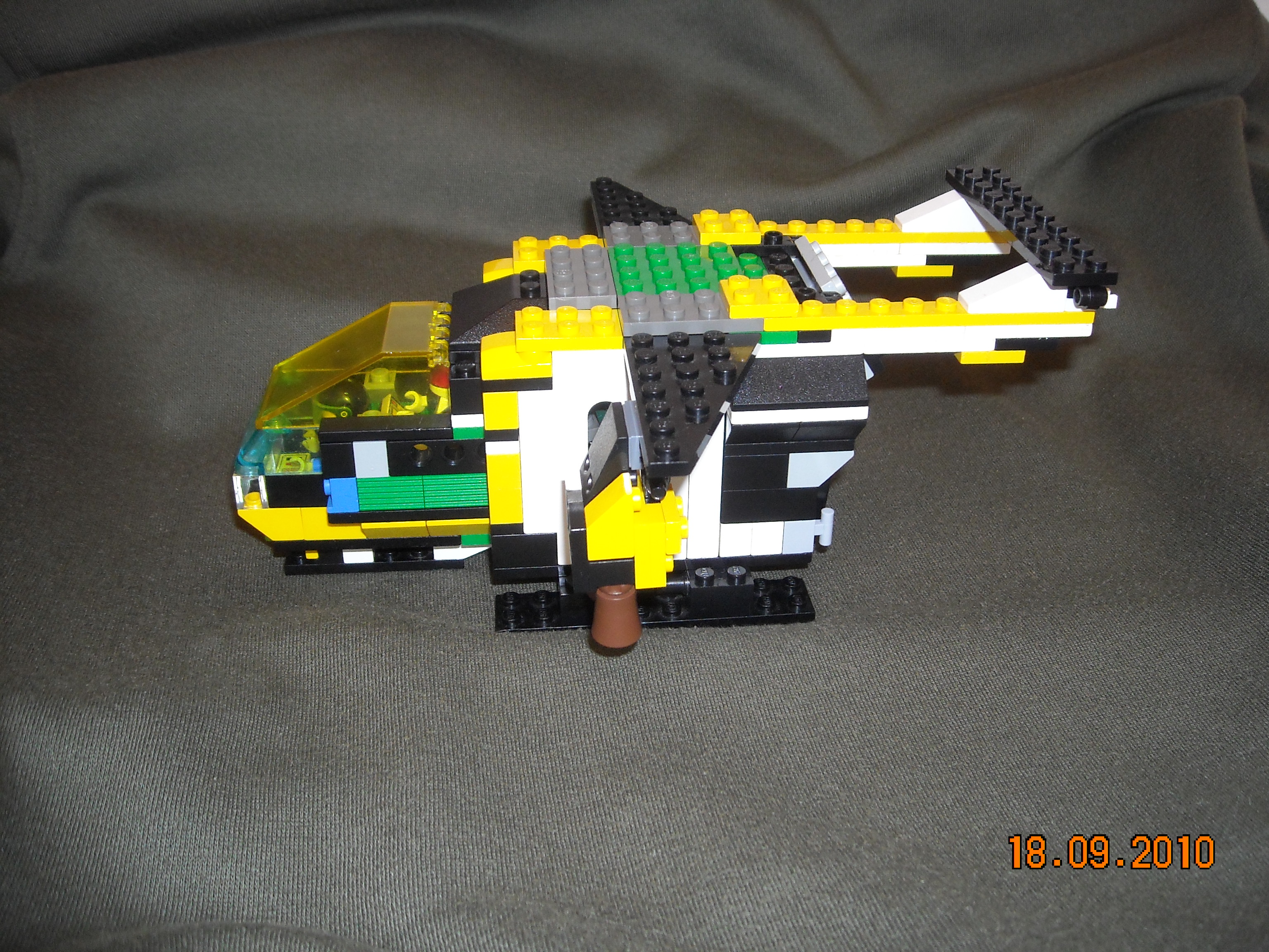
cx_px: 634
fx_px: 1283
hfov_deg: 52.6
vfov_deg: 40.7
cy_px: 476
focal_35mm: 35
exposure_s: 1/60
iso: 200
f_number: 2.8
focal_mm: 5.7
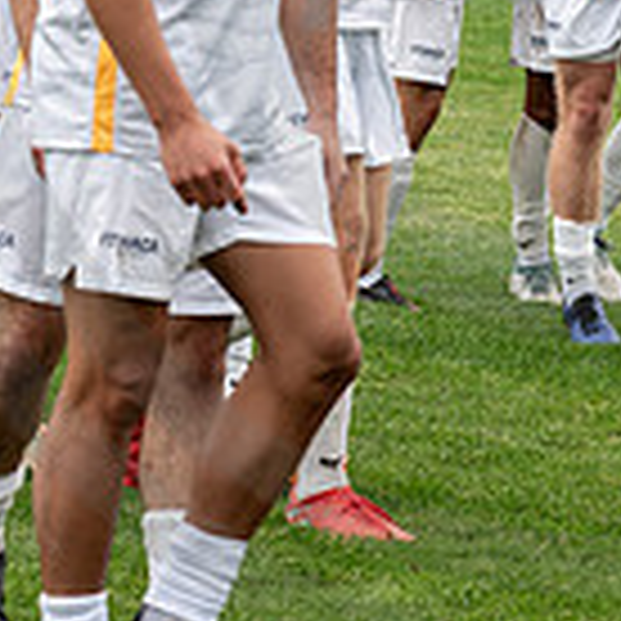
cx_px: 617
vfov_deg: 5.6
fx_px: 6292
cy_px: -97
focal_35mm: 310
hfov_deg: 5.6
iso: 320
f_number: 5
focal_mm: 86
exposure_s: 1/400
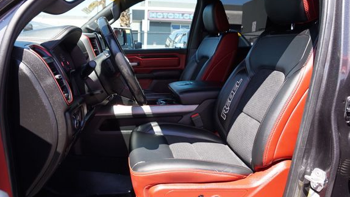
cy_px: 102
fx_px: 260
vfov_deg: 41.5
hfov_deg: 67.8
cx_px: 159
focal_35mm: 28
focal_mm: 16
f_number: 5
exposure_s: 1/80
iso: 100
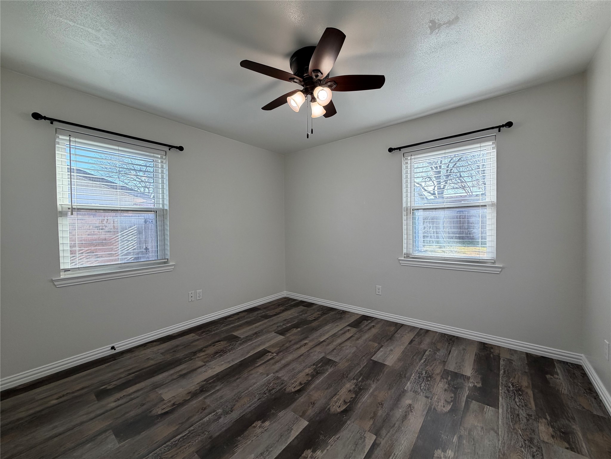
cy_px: 230
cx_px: 306
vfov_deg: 85.7
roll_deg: +0.6
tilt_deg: -0.9
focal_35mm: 14
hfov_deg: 102.1
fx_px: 247
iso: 50
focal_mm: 2.22
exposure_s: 1/127
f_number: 2.2
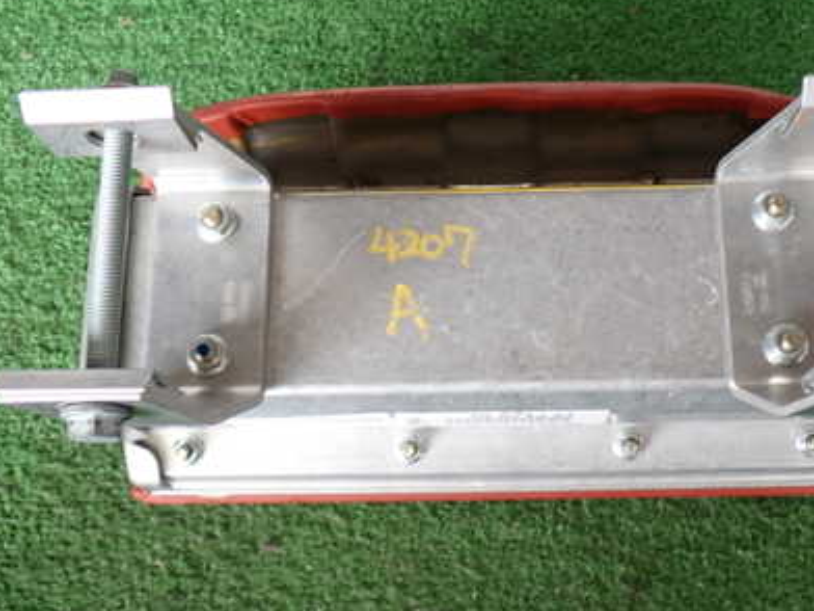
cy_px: 254
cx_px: 478
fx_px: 1152
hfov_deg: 38.8
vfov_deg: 29.6
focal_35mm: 49
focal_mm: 5.79
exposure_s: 1/60
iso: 100
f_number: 2.4
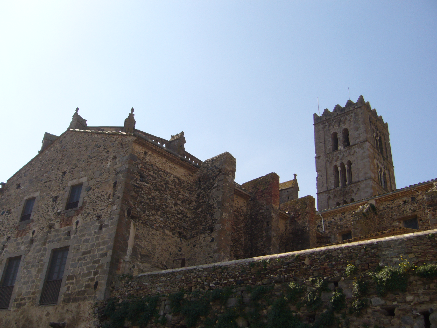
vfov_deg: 40.7
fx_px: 442
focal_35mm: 35
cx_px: 218
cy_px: 164
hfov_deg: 52.6
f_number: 5.6
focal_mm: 5.8
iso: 80
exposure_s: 1/320
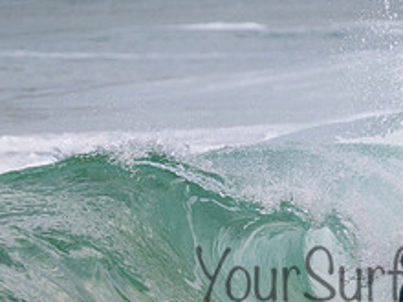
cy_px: 259
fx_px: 15041
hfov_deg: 1.5
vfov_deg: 1.2
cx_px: 385
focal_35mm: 1292
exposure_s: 1/2000
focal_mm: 510
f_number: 10
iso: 1100
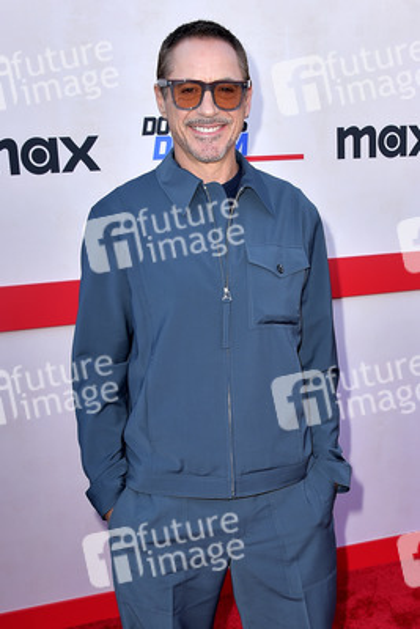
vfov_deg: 58.7
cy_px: 314
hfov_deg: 41.1
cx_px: 210
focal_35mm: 32
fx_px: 559
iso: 250
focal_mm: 32
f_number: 6.3
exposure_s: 1/250
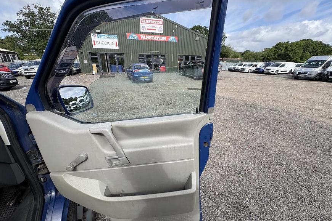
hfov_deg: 100.4
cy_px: 124
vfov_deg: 77.0
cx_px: 164
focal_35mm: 15
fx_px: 138
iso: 50
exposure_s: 1/980
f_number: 2.2
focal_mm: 2.22
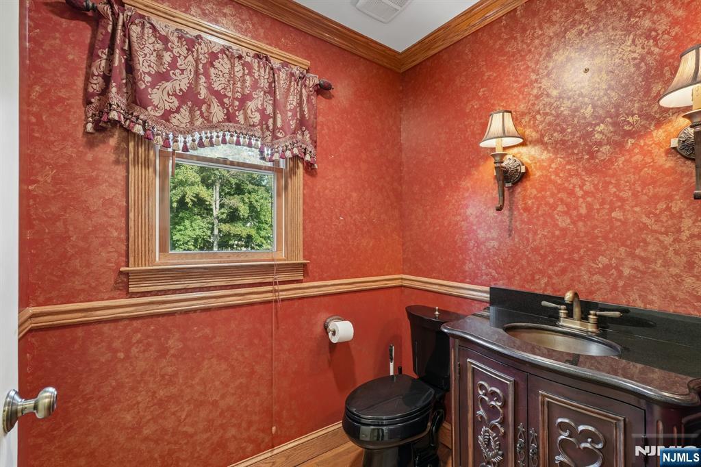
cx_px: 350
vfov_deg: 73.7
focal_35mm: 16
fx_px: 311
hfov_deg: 96.8
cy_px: 234
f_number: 8
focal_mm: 16
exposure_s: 1/5
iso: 400
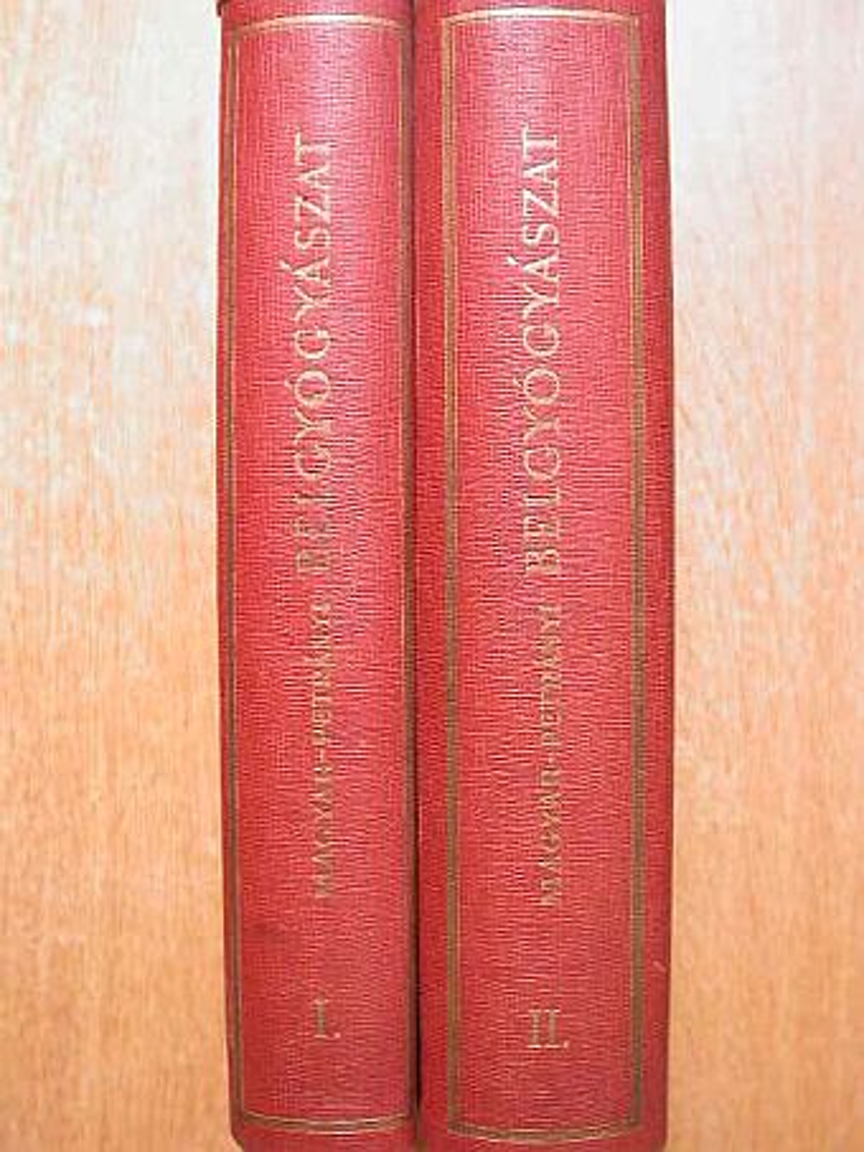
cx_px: 432
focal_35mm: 42
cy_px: 576
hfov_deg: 34.4
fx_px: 1397
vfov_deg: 44.8
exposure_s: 1/55.8
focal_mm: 8.7
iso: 100
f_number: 2.7
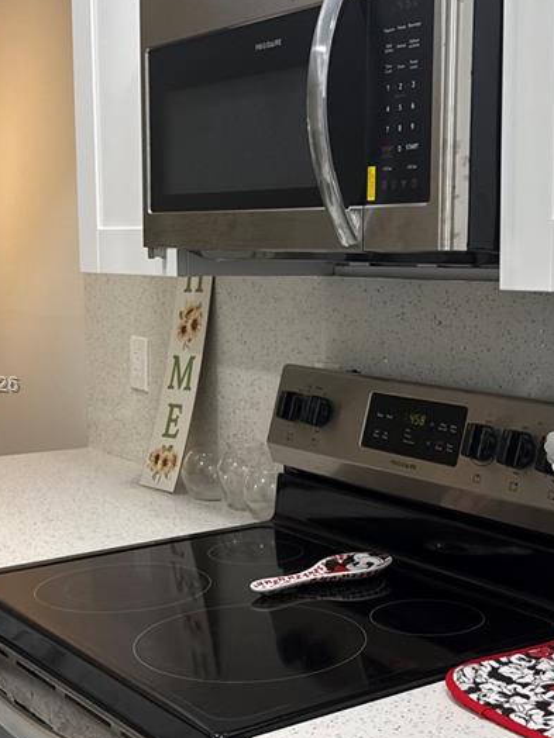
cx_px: 392
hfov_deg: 26.3
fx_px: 1174
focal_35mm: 55
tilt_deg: -5.1
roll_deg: -0.7
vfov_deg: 34.9
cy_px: 386
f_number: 1.78
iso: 80
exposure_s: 1/120
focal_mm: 6.76
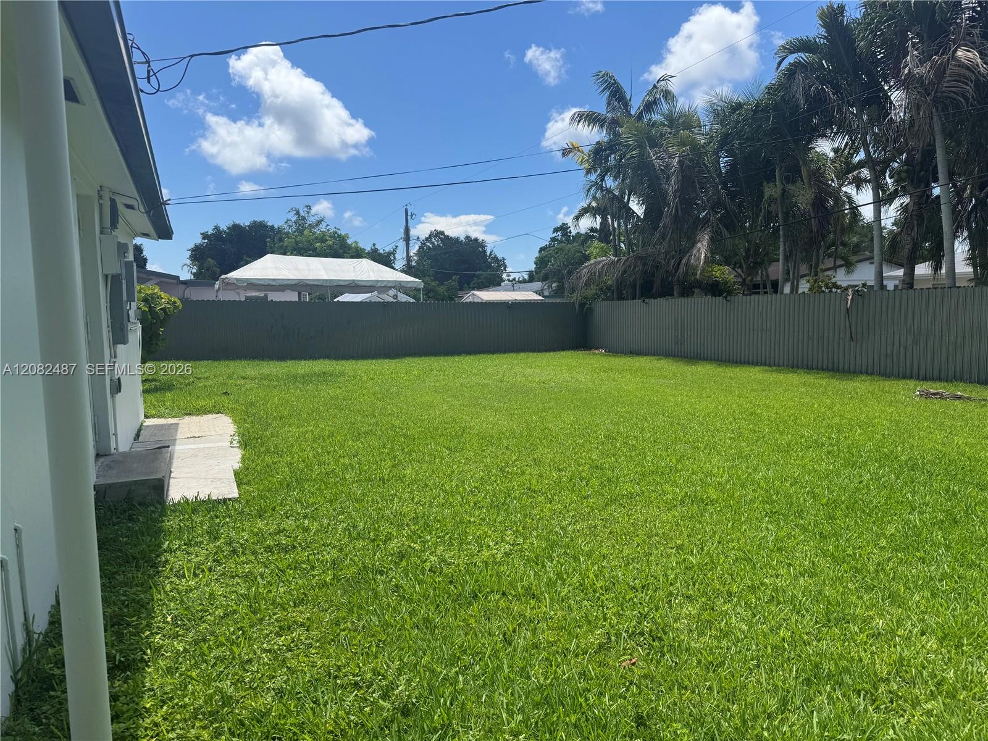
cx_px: 494
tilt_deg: -5.2
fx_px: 685
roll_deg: +1.6
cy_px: 370
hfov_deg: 71.6
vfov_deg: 56.8
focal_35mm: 24
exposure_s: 1/4310
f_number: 1.78
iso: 80
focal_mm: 6.76
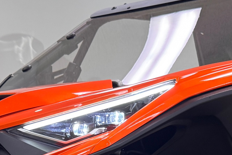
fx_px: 689
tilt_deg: -4.4
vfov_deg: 12.2
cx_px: 172
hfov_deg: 19.0
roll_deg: -1.3
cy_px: 237
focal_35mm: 107
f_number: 1.78
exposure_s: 1/60
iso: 160
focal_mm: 6.76
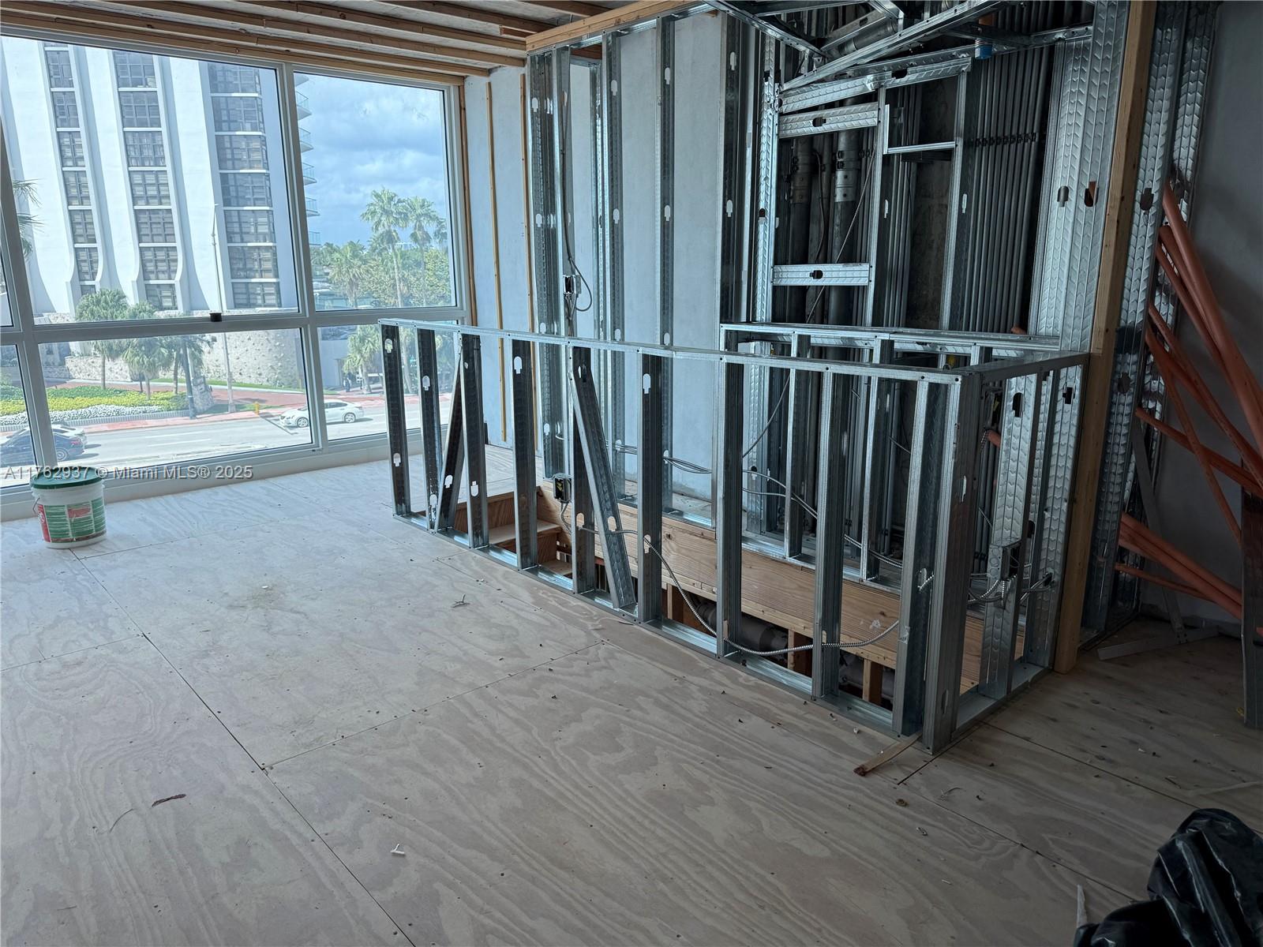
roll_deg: -0.1
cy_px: 474
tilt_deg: -13.7
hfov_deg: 71.6
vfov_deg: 56.8
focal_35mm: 24
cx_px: 632
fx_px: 876
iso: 80
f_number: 1.78
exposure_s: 1/348
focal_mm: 6.76
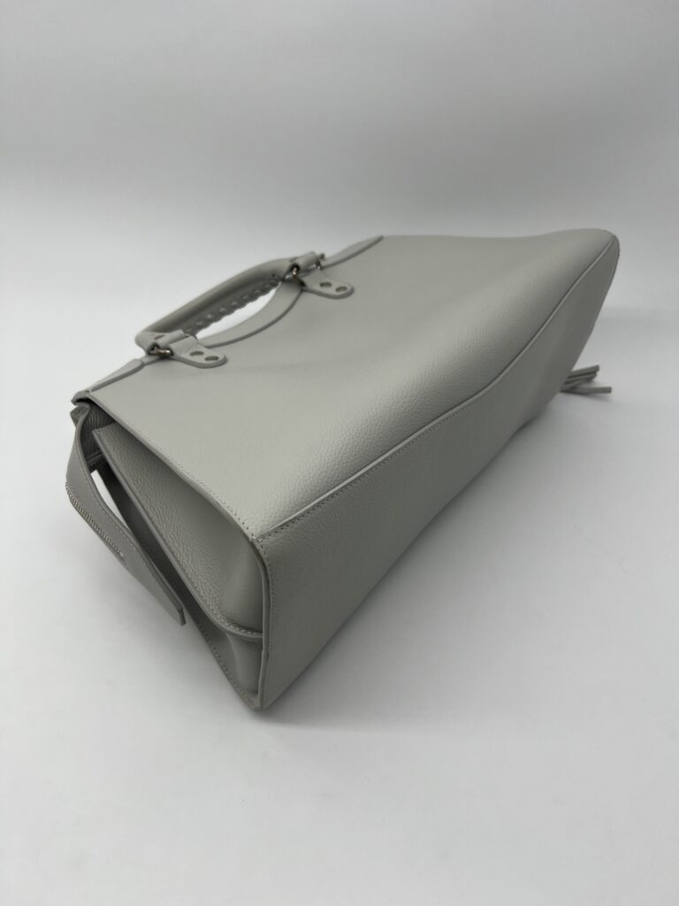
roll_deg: -1.0
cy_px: 453
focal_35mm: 26
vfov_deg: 67.3
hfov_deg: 53.1
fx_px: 680
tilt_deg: -40.7
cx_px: 340
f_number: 1.5
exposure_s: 1/380
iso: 50
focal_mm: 5.7
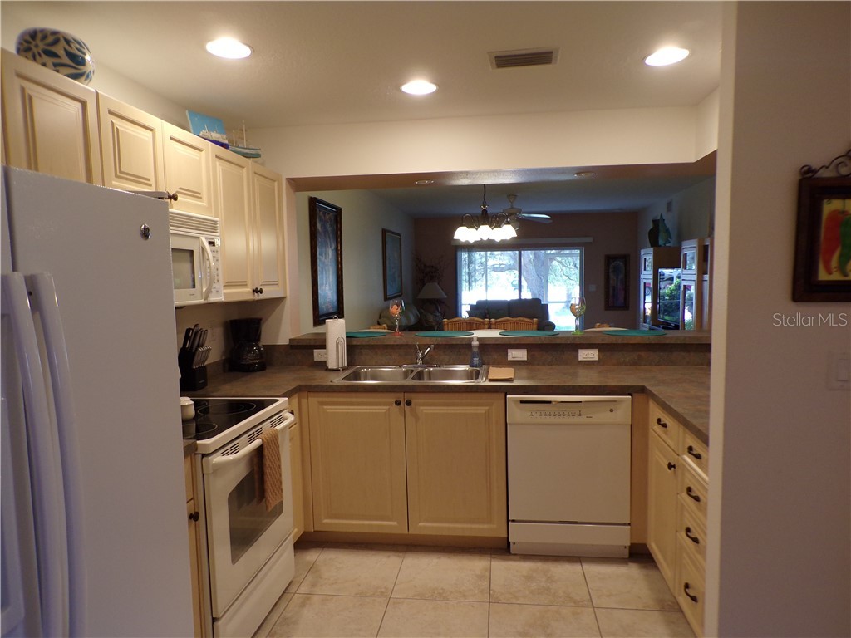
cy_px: 319
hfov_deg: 71.6
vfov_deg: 56.8
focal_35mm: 24
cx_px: 426
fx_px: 590
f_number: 3
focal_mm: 4.3
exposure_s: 1/34
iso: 126
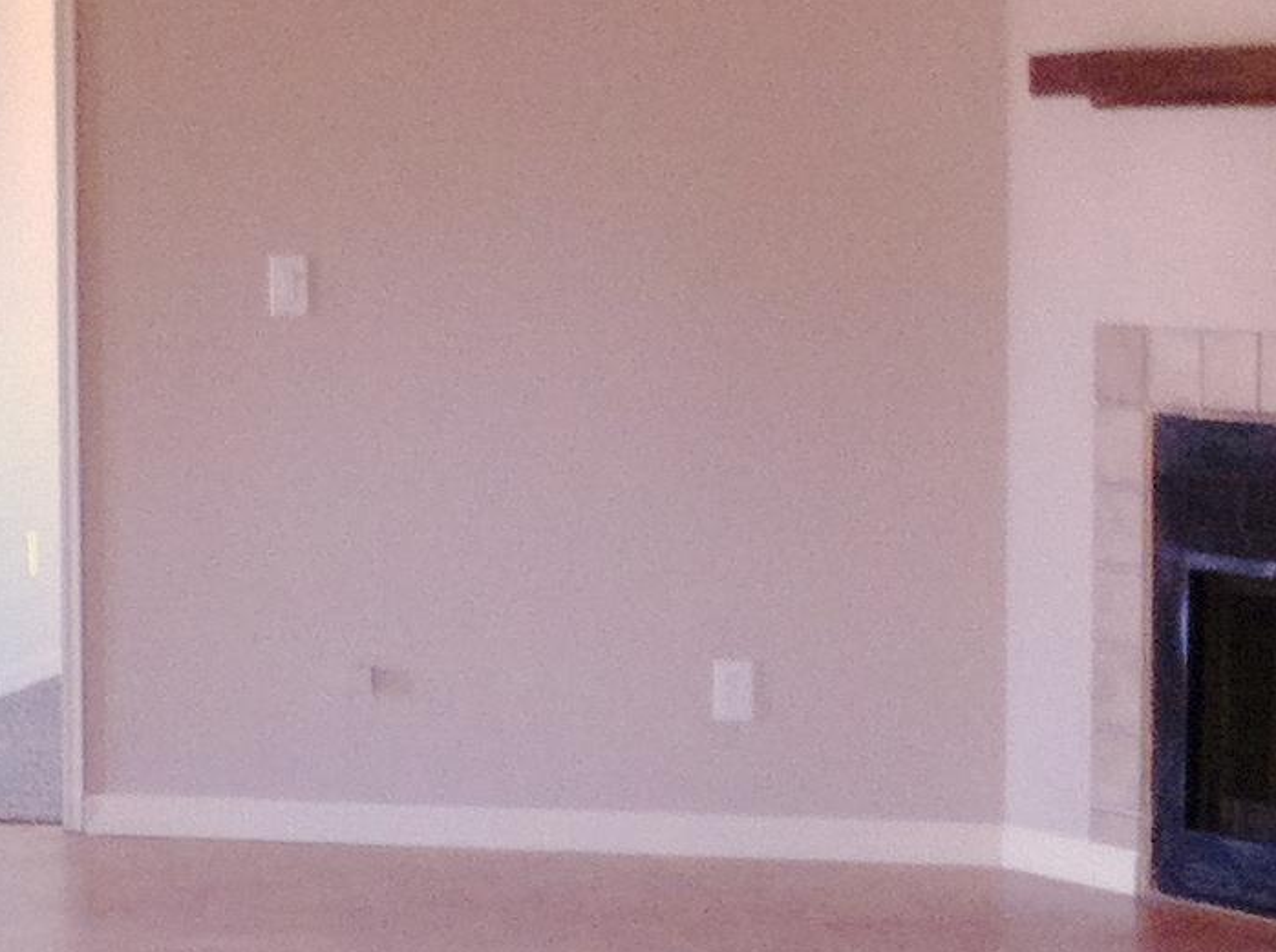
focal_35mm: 130
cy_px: 594
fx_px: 4784
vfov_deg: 11.4
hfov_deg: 15.1
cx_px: 371
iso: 200
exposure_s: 1/17
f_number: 2.8
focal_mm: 3.85
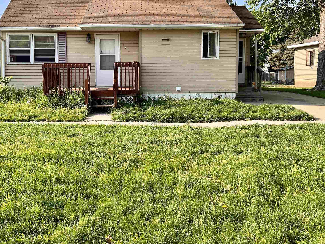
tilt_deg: -3.7
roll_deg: +0.7
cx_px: 142
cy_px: 87
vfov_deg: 40.3
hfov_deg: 52.5
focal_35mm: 35
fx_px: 329
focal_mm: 5.7
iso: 50
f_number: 1.5
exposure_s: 1/1751
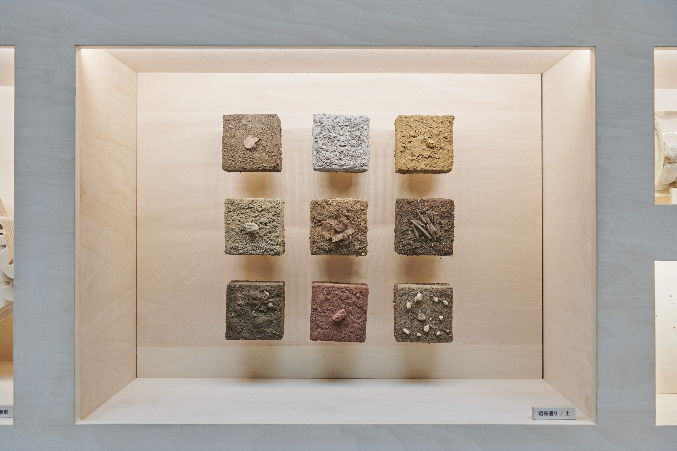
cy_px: 226
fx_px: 639
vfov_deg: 38.9
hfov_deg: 55.8
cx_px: 338
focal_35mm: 34
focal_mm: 34
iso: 800
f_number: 8
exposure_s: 1/100
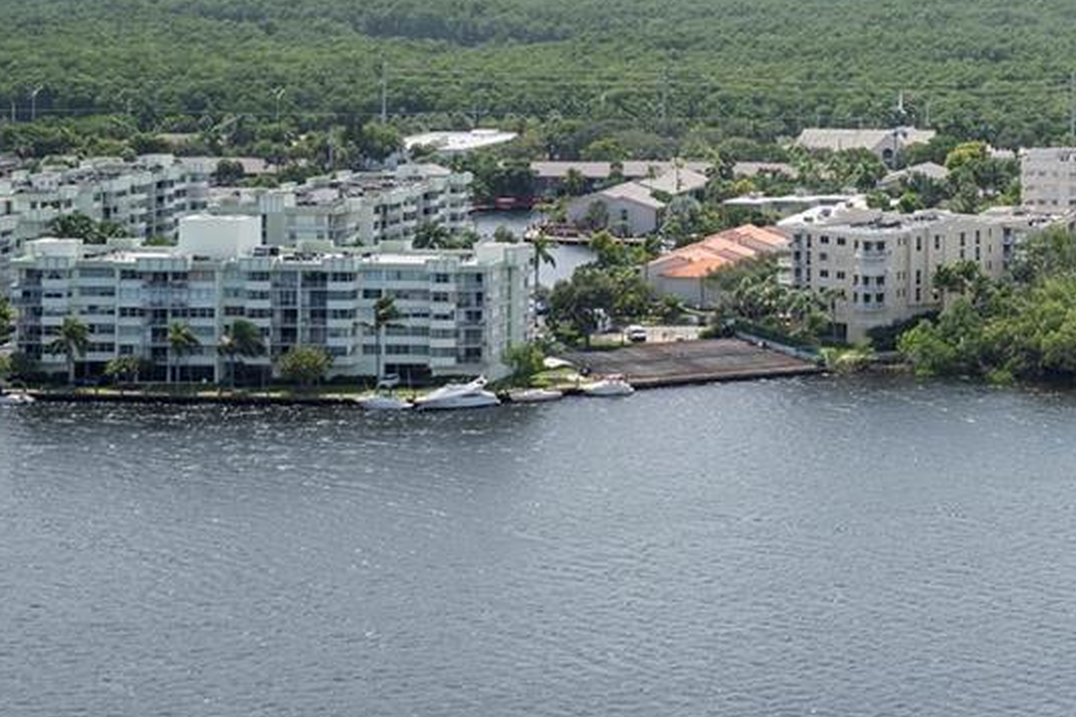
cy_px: -36
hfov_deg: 19.3
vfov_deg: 14.4
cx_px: 1593
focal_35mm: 93
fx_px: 2779
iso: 100
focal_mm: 31
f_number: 10
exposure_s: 1/30
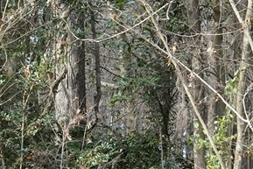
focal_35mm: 194
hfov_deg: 10.4
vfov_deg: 7.1
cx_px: -65
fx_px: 1364
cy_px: 158
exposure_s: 1/100
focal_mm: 28
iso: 1600
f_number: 13
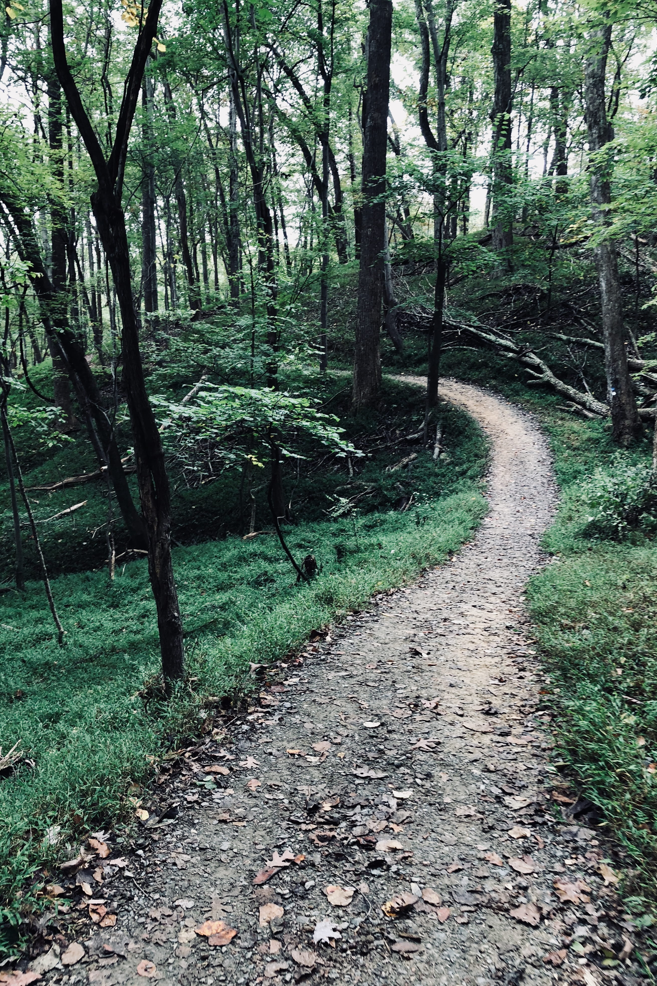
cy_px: 487
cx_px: 307
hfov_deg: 42.3
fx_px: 849
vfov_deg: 60.3
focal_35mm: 31
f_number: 1.8
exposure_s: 1/40
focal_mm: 3.99
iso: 25
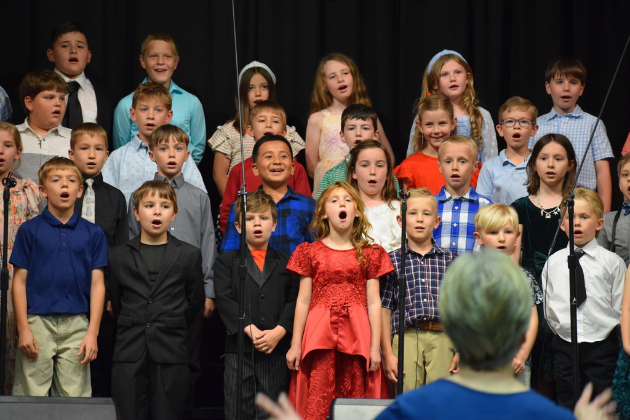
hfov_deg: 11.4
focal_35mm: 180
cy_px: 210
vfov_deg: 7.6
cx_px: 315
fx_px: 3150
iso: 2200
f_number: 4.8
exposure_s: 1/125
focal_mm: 120
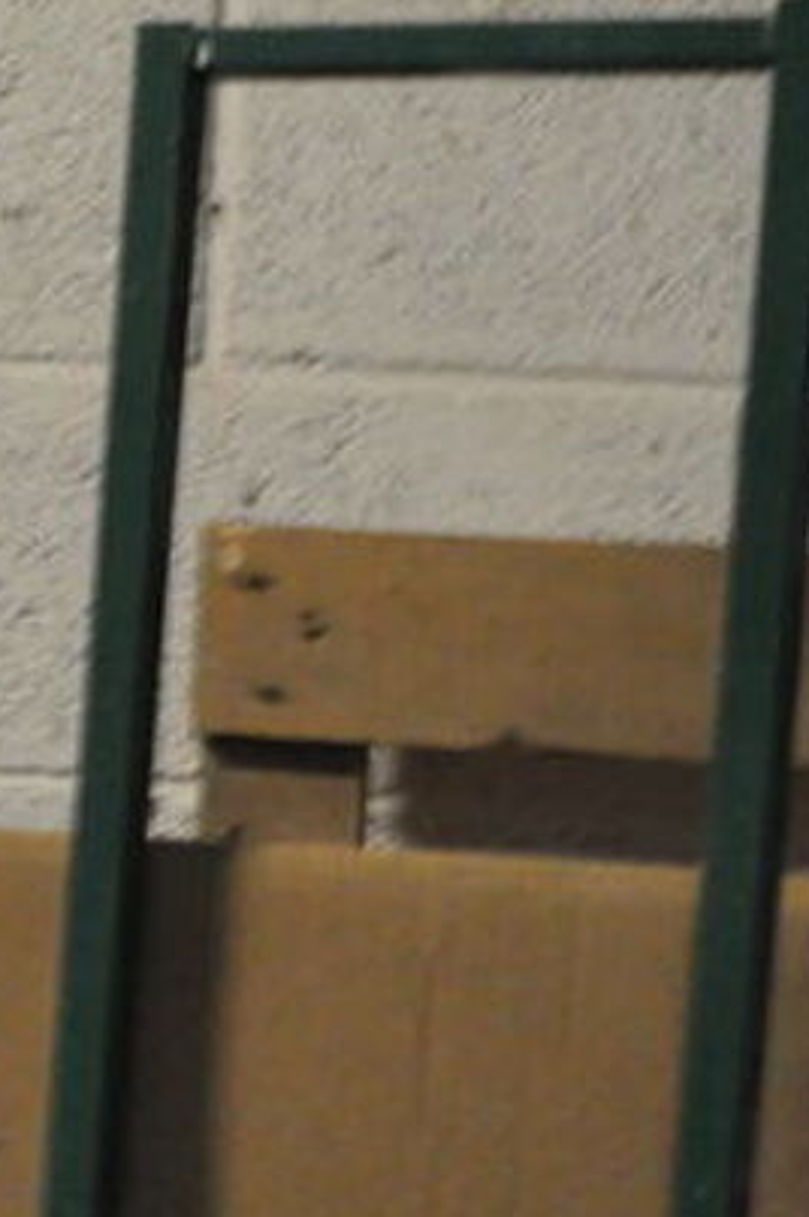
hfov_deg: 8.4
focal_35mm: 157
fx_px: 5301
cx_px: -561
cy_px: 1492
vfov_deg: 12.7
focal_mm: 28
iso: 3200
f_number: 6.3
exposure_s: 1/20
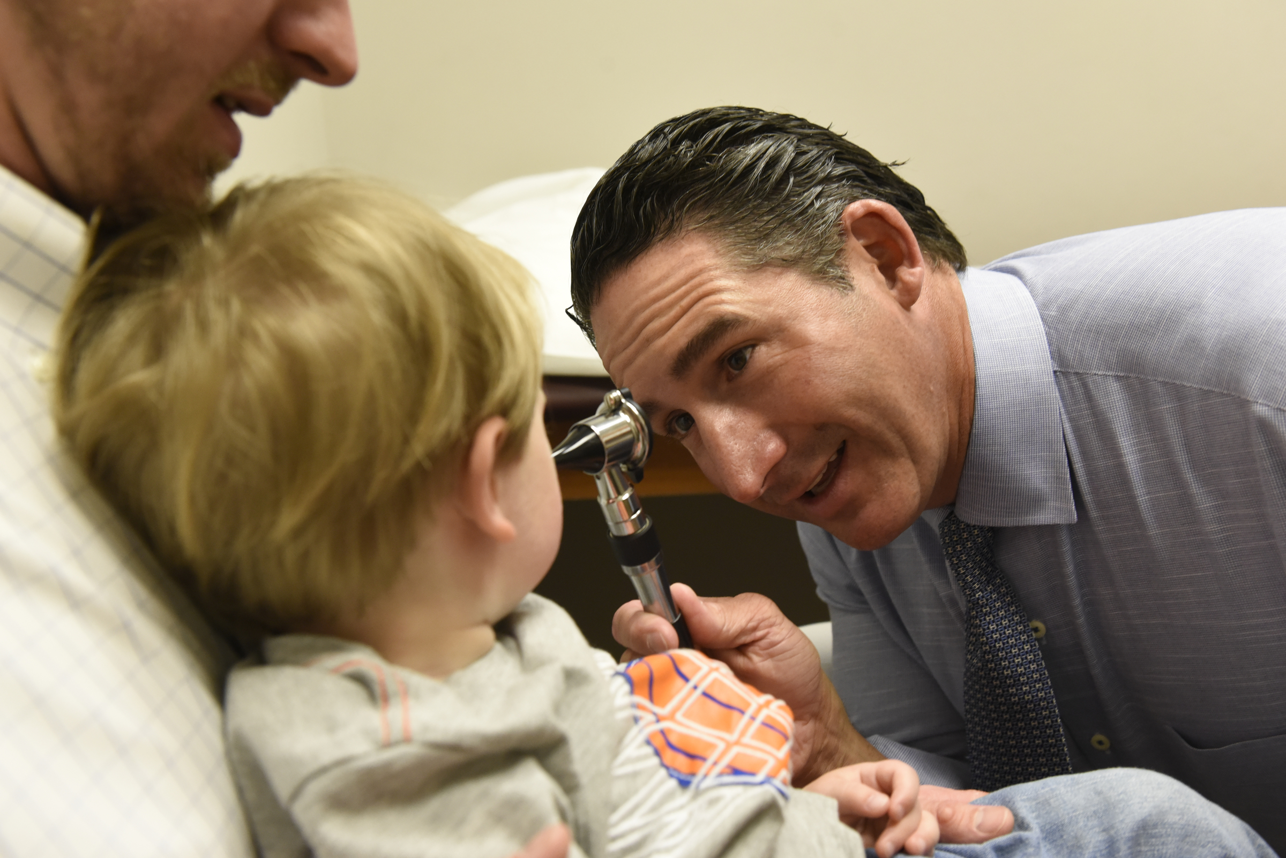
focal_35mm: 42
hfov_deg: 46.4
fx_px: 1501
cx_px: 643
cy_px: 429
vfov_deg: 31.9
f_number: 5.6
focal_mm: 42
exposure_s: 1/100
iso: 3200
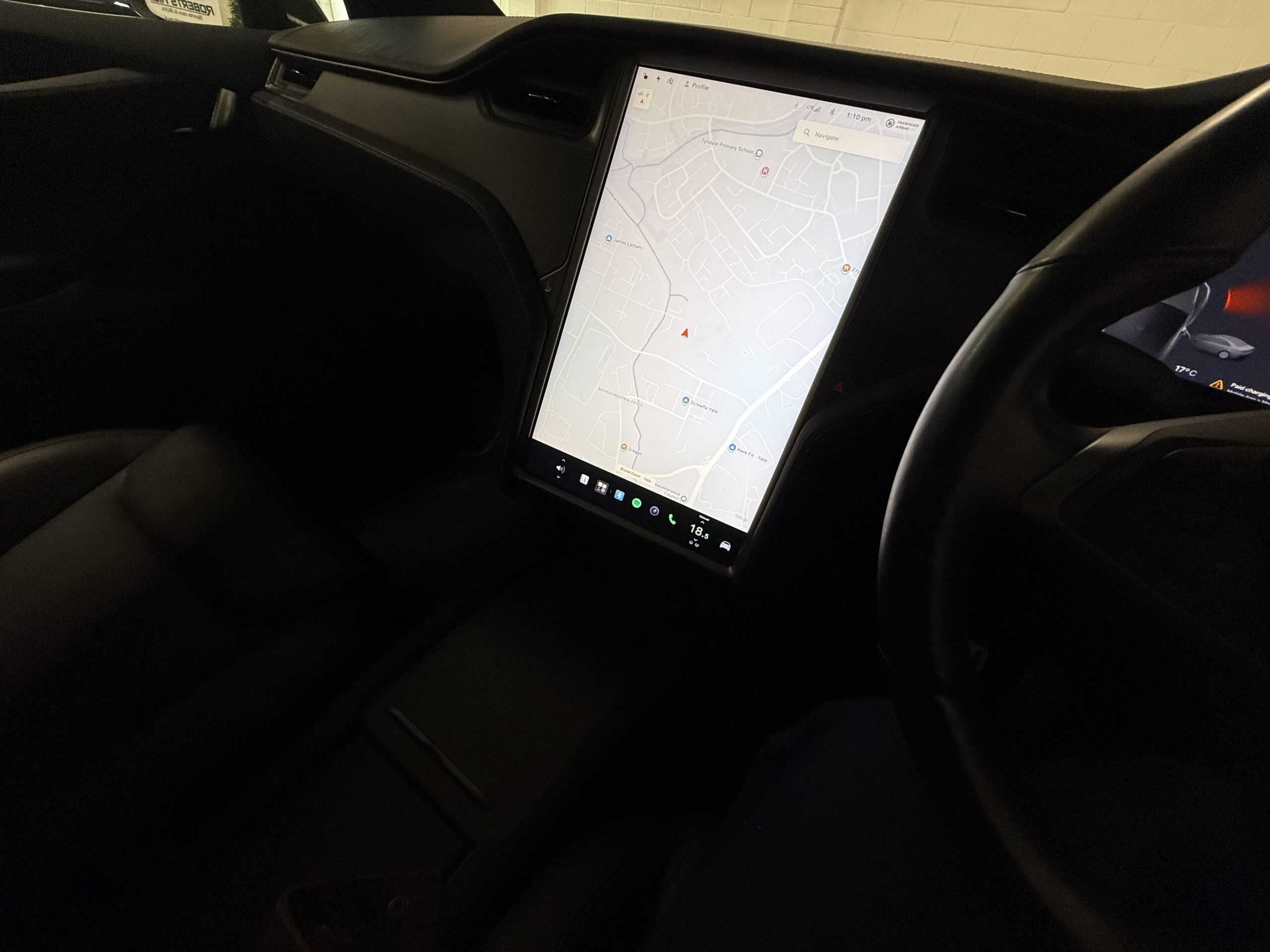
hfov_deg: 102.1
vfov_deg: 85.7
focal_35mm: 14
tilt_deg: -37.6
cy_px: 476
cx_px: 635
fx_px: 514
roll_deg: -9.9
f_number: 2.2
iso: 125
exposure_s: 1/100
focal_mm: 2.22
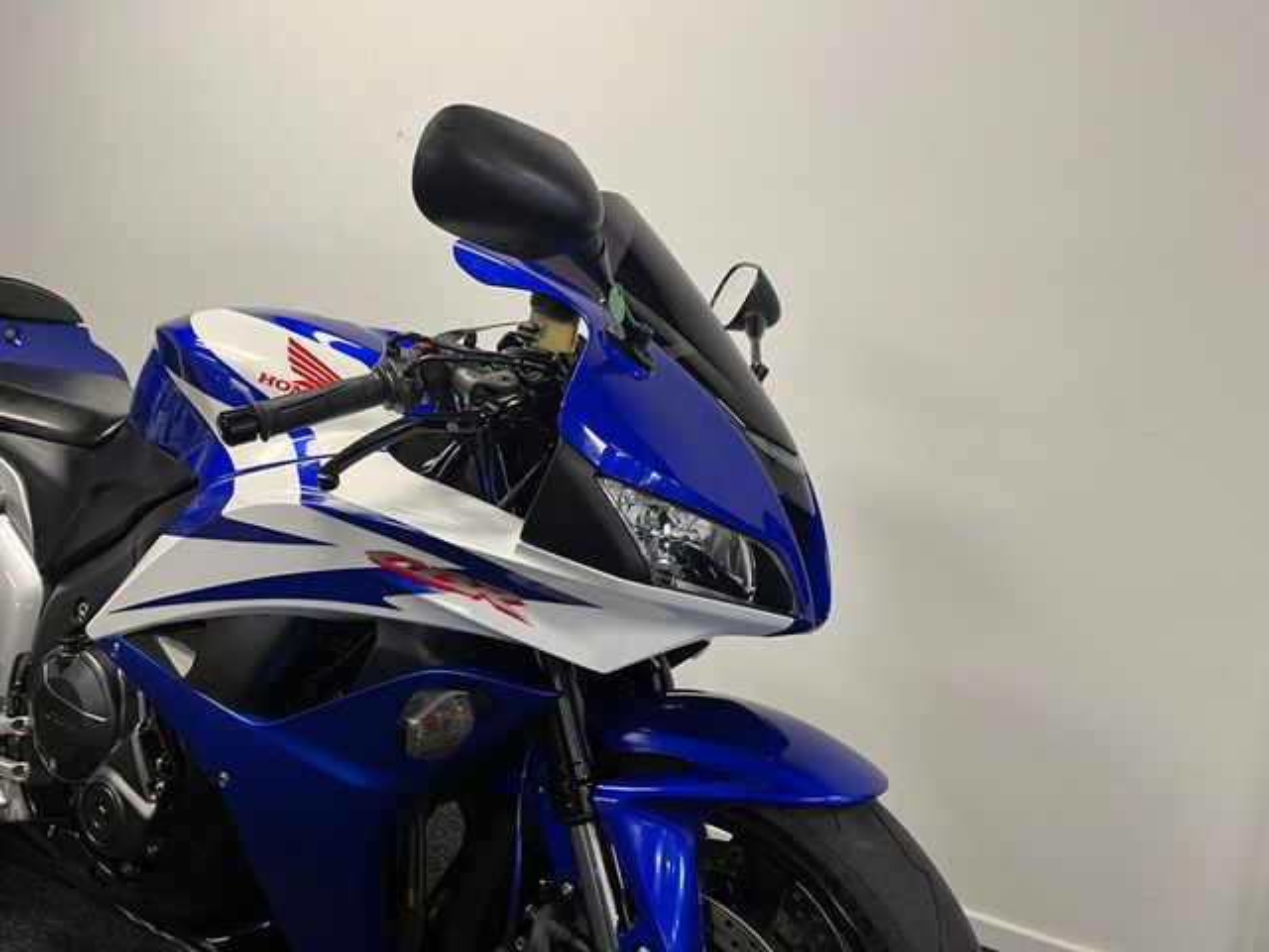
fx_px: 953
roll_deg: -3.4
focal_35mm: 26
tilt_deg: -9.2
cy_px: 476
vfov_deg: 53.1
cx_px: 634
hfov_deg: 67.3
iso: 80
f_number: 1.6
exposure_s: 1/50
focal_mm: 5.1
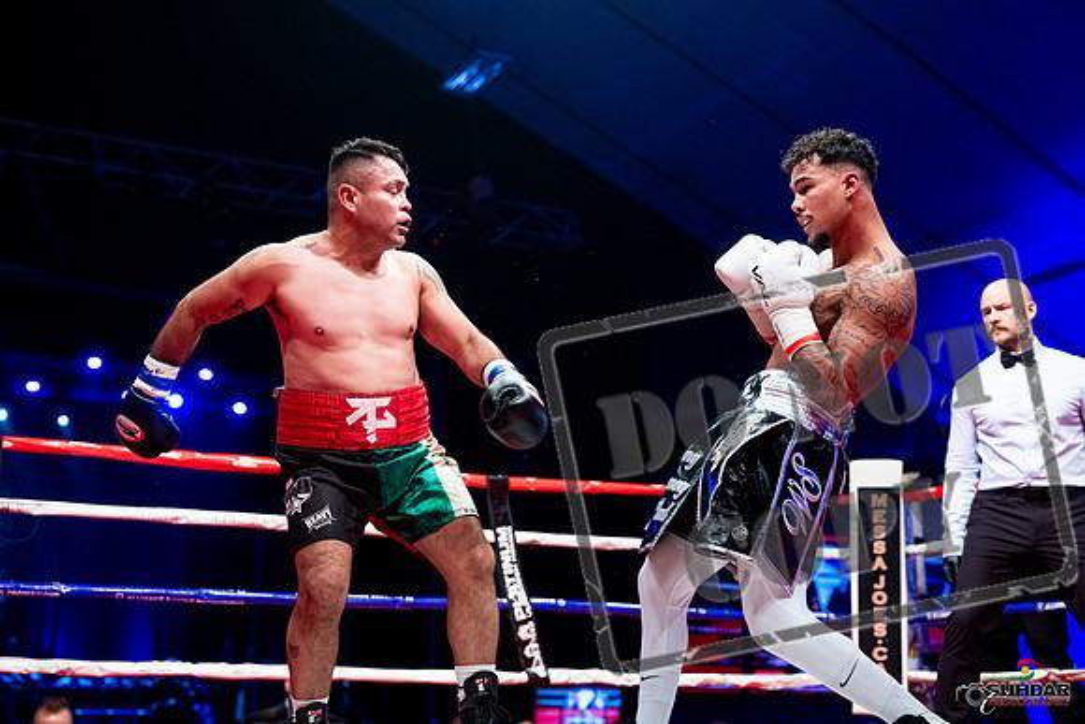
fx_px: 1598
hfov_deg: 37.5
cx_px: 542
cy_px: 362
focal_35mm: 53
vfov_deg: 25.5
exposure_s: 1/1000
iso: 4000
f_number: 2.8
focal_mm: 53
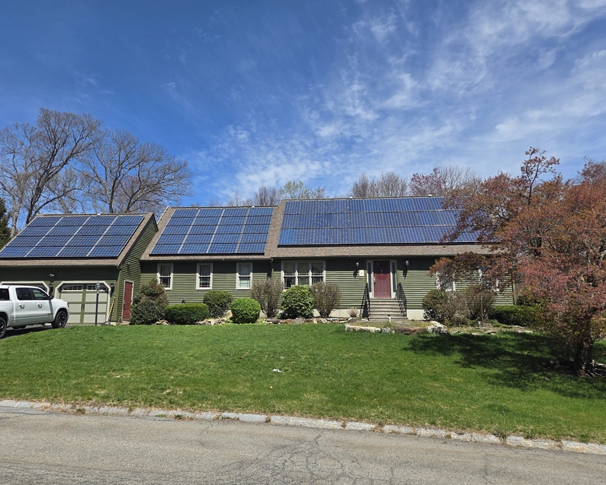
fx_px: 448
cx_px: 302
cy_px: 242
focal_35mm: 25
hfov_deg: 68.1
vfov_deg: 56.8
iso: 80
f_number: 1.8
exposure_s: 1/5699
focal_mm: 5.4
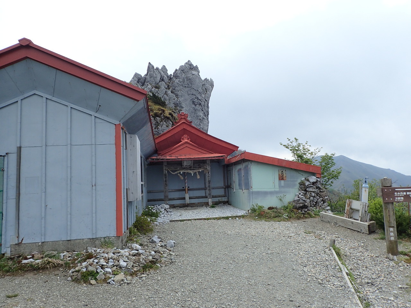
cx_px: 206
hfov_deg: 69.4
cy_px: 154
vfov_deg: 54.9
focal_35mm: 25
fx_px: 297
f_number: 2.8
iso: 100
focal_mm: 4.5
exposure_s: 1/640
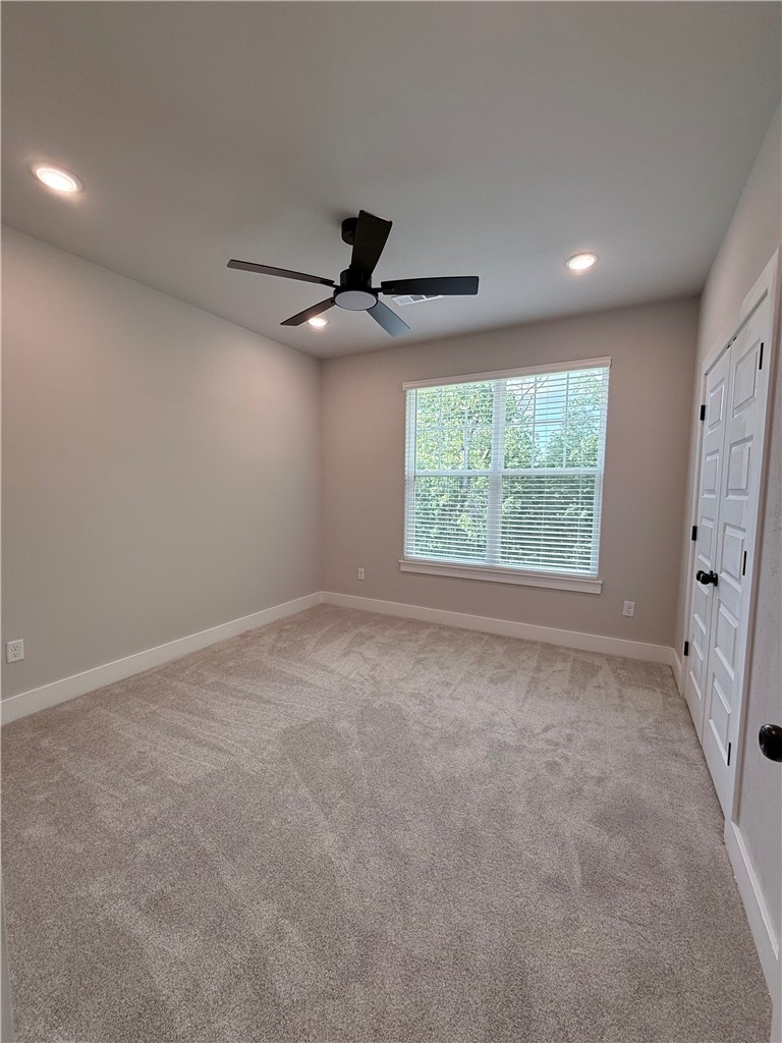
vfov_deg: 102.1
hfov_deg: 85.7
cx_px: 391
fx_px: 422
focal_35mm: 14
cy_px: 522
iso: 80
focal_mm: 2.22
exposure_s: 1/120
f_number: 2.2
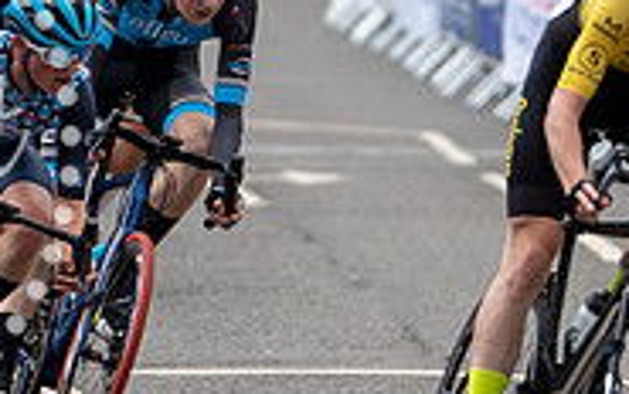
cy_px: 133
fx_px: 11033
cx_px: 188
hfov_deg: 3.3
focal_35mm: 643
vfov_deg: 2.0
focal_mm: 161
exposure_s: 1/800
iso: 500
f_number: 2.8
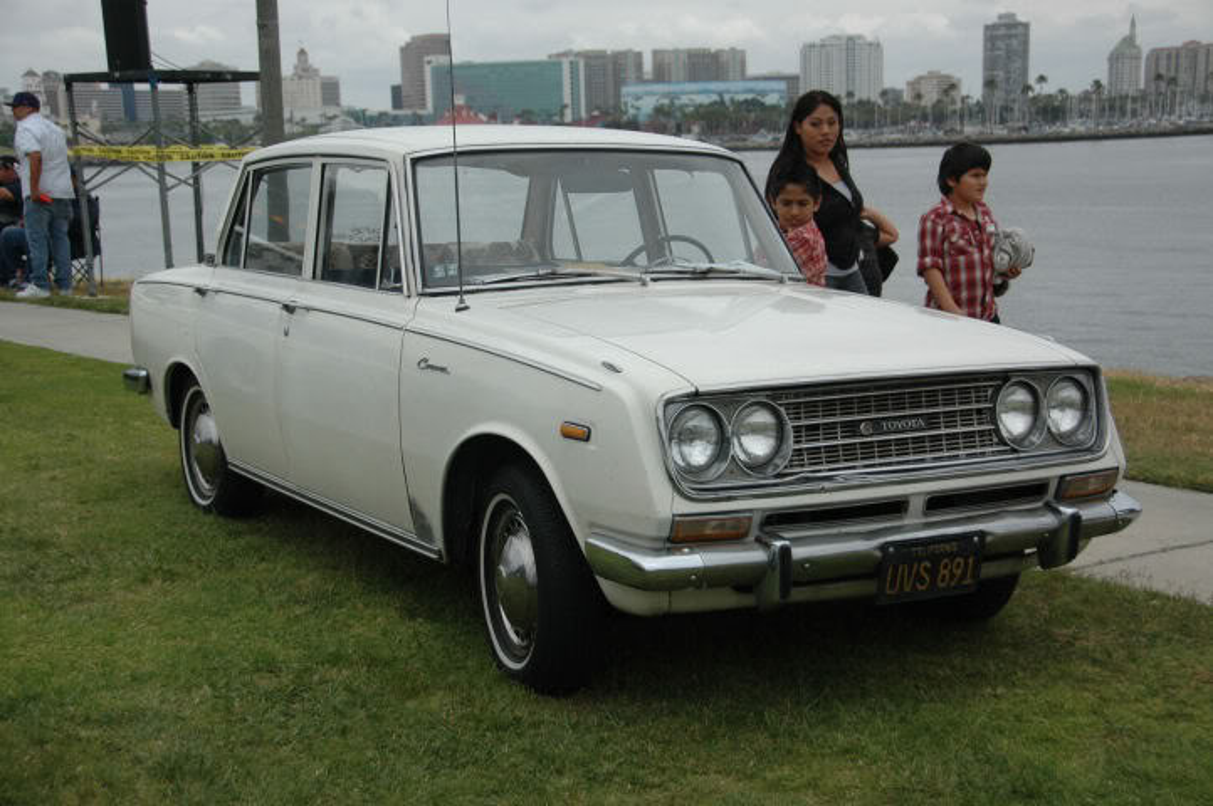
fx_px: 1717
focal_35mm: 51
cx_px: 606
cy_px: 403
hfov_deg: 38.9
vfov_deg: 26.4
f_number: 4.2
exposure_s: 1/1600
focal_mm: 34
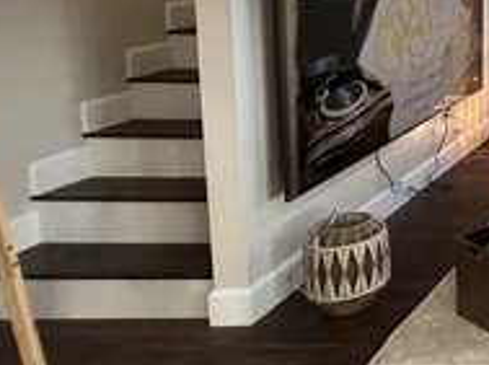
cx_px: 798
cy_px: 0
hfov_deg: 25.4
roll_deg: -1.4
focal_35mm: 46
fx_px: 649
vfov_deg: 29.4
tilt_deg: -6.3
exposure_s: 1/120
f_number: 1.8
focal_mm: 1.57
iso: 250
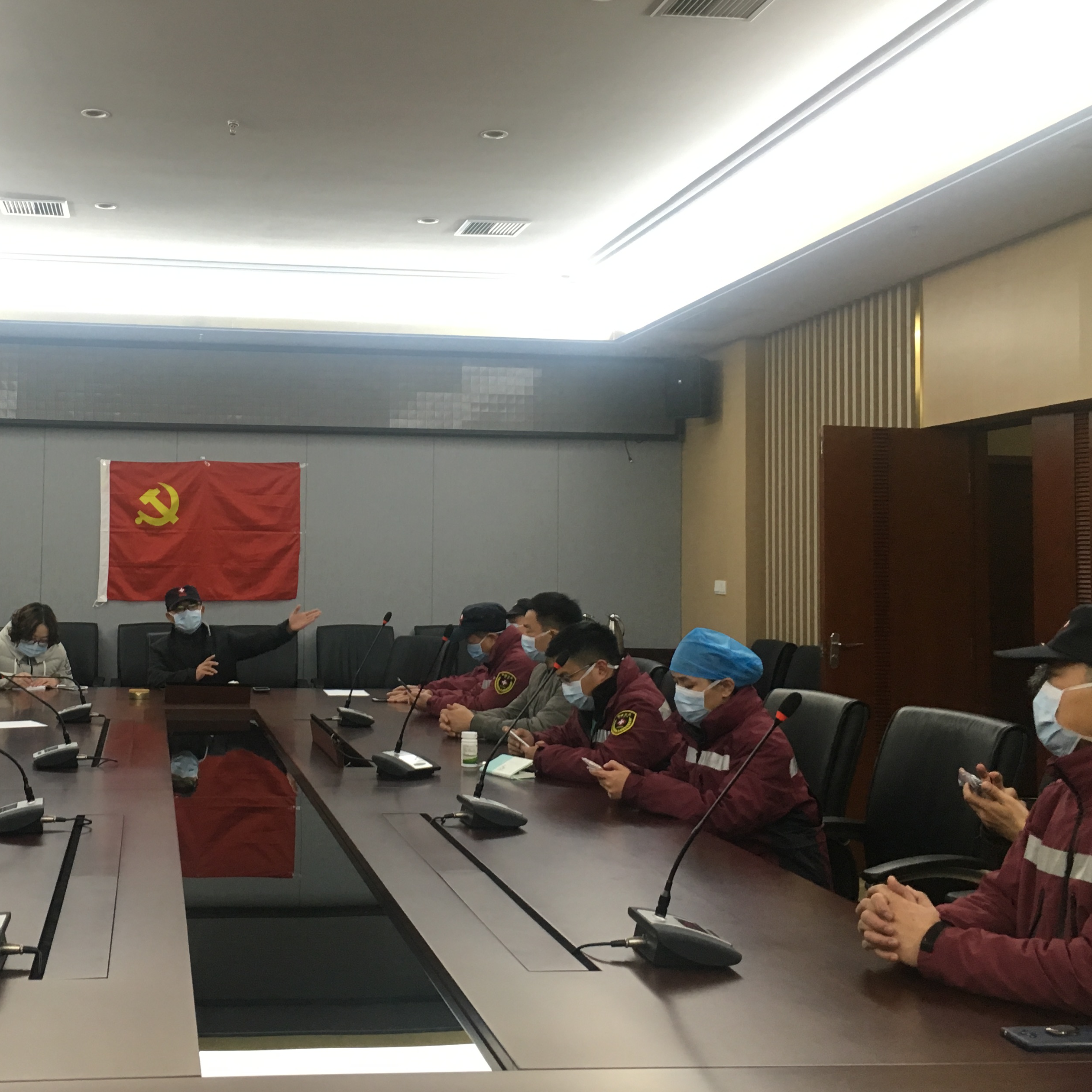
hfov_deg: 40.2
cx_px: 328
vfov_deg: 40.9
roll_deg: -0.8
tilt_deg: +4.3
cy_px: 496
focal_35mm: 41
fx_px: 1463
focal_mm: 4.15
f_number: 2.2
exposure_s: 1/33
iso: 125
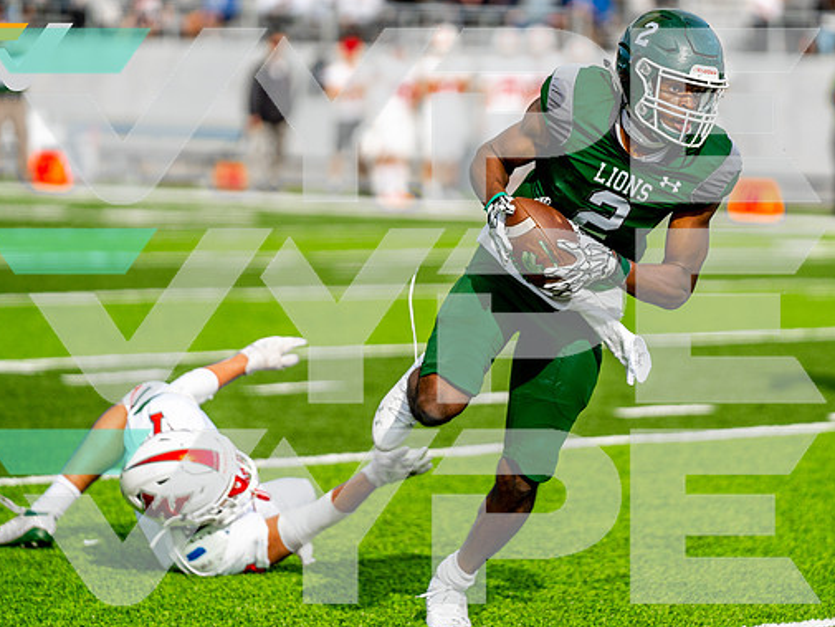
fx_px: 6659
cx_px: 540
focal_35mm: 276
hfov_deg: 7.2
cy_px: 227
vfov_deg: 5.4
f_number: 2.8
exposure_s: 1/2000
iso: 400
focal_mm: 195
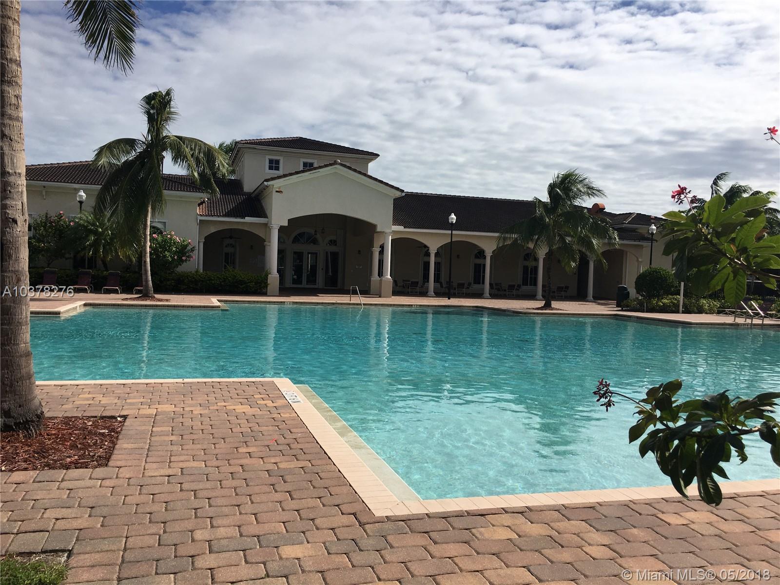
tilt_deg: -2.5
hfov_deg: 61.7
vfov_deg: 48.2
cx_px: 390
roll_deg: -2.5
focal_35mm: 29
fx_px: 653
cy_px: 292
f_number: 2.2
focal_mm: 4.15
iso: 25
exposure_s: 1/3663
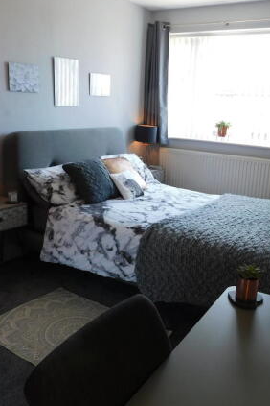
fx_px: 371
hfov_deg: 39.8
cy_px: 203
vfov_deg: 57.2
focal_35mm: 33
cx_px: 164
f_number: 3
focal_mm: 4
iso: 125
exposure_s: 1/40
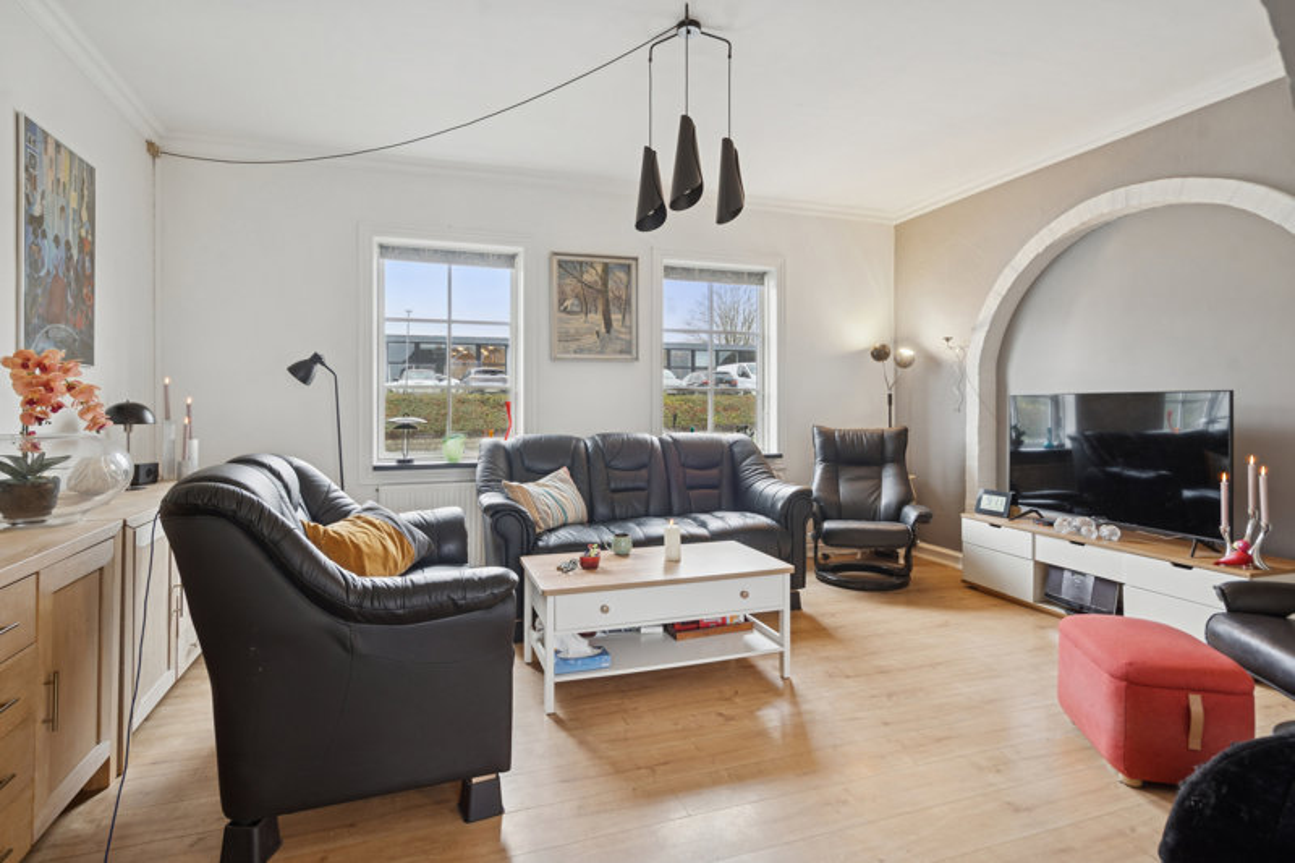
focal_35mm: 18
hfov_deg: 90.0
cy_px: 432
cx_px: 648
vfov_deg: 67.4
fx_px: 647
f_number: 7.1
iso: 320
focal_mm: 18
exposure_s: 1/2.5
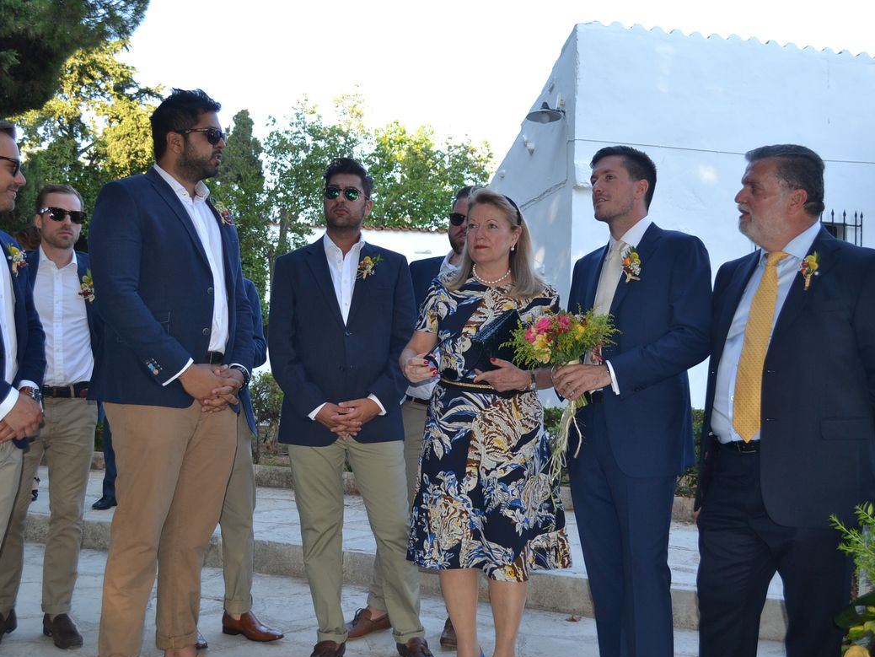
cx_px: 411
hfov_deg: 46.8
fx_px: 1011
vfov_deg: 36.0
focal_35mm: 40
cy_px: 337
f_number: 4
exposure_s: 1/125
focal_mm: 24
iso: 160
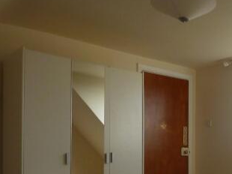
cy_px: 153
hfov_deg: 38.0
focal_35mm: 47
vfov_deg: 29.7
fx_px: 315
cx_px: 205
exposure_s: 1/80
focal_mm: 4.1
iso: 80
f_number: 3.3
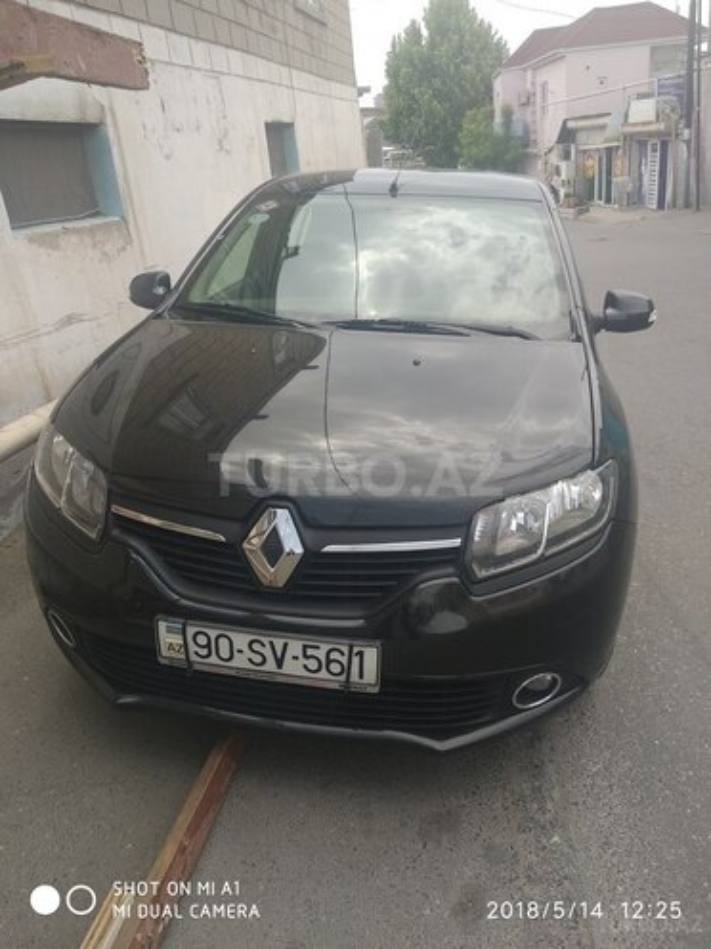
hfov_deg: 53.1
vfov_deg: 67.3
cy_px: 474
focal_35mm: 26
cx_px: 356
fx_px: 712
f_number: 2.2
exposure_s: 1/393
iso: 100
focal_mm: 3.81
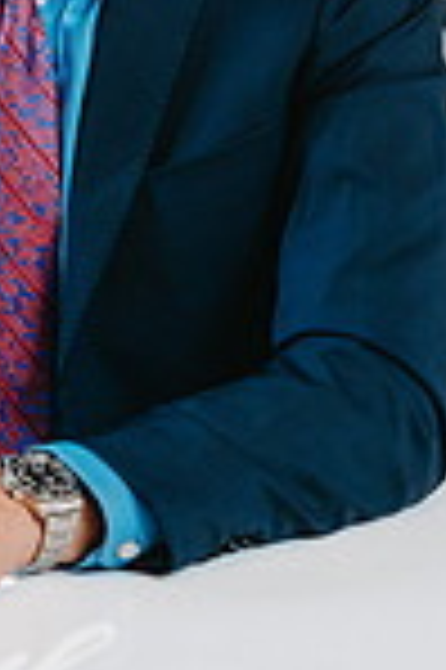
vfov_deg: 9.6
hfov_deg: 6.4
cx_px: -18
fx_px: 3949
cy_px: -72
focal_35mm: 212
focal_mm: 70
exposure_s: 1/200
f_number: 5
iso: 1600
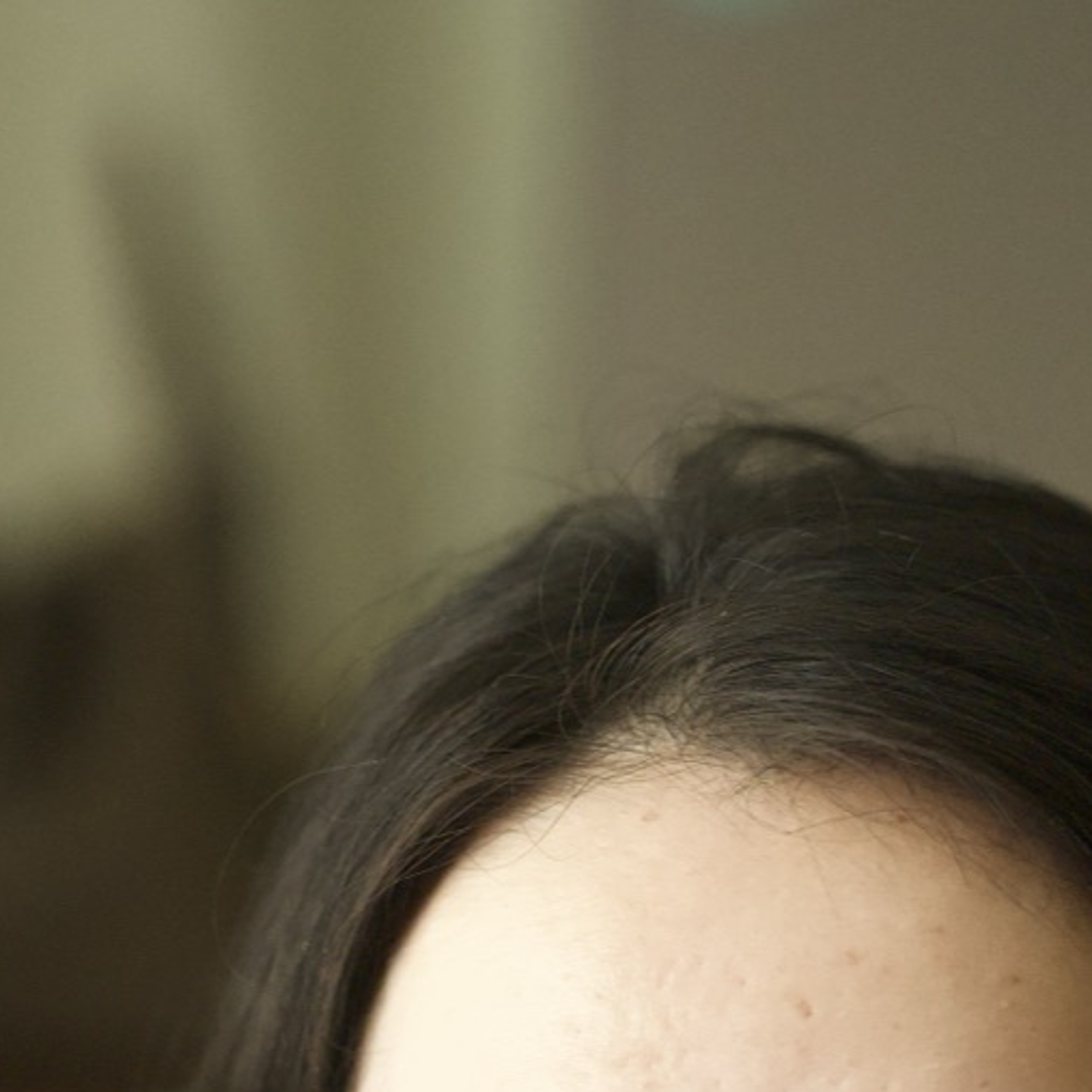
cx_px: 433
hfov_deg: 7.7
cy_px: 1534
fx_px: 8137
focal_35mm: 228
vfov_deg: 7.6
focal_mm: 85
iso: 6400
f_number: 2
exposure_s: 1/2000
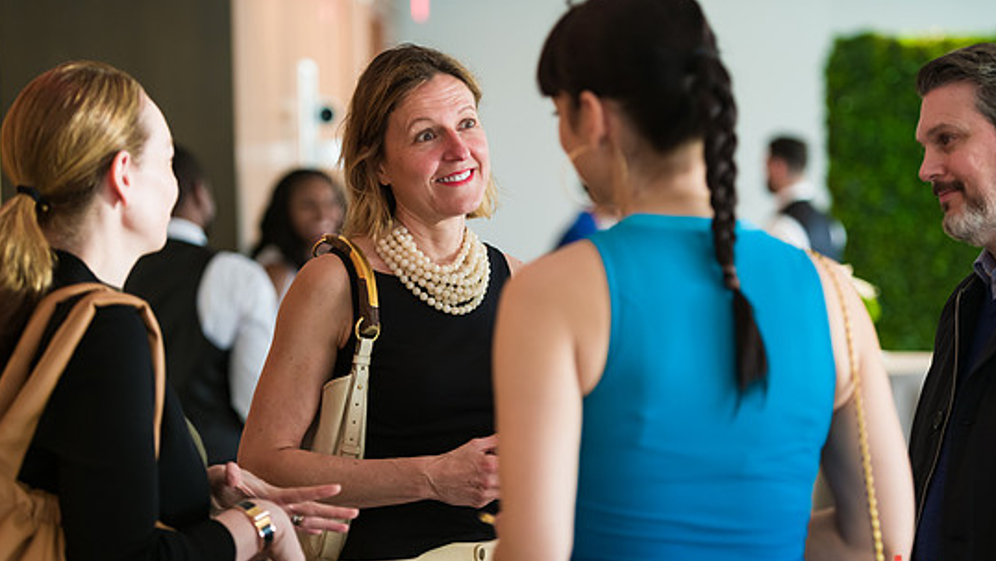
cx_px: 489
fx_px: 3461
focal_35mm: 131
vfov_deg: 9.3
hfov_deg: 16.4
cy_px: 293
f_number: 3.2
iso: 640
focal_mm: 116
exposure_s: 1/200
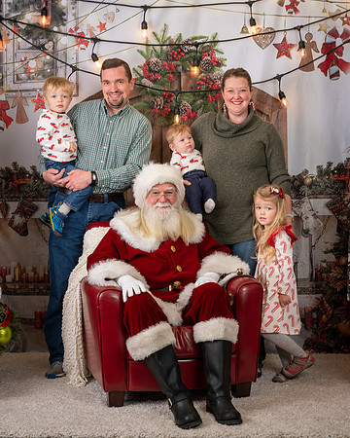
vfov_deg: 27.0
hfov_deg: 21.7
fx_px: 911
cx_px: 191
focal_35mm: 70
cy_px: 219
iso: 100
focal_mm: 50
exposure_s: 1/100
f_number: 9
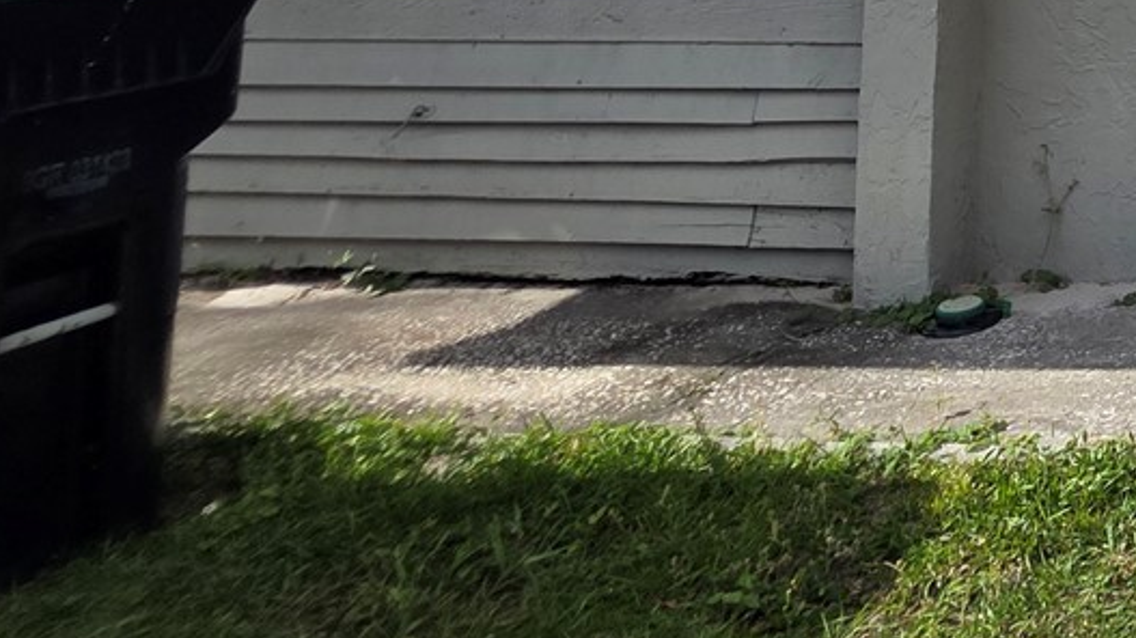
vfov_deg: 22.6
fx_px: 1295
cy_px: -321
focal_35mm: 43
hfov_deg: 31.5
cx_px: 1593
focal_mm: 2.2
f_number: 1.9
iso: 40
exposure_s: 1/2021
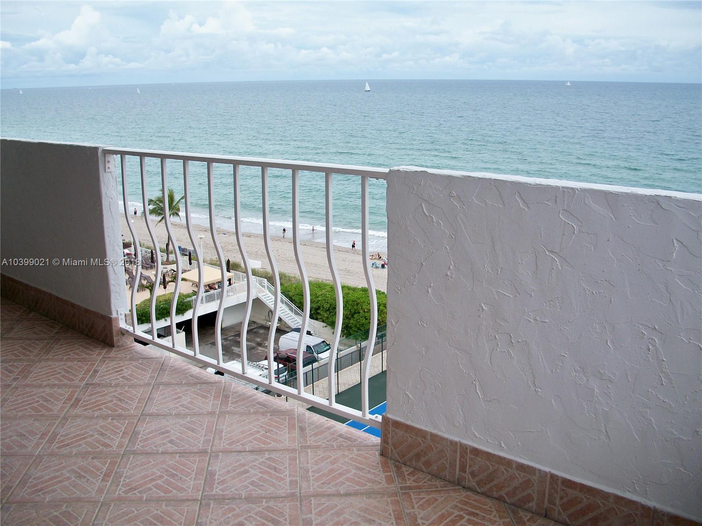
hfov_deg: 52.6
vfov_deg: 40.7
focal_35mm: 35
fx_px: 710
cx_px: 351
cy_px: 263
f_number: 3.1
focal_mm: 6.3
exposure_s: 1/500
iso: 80
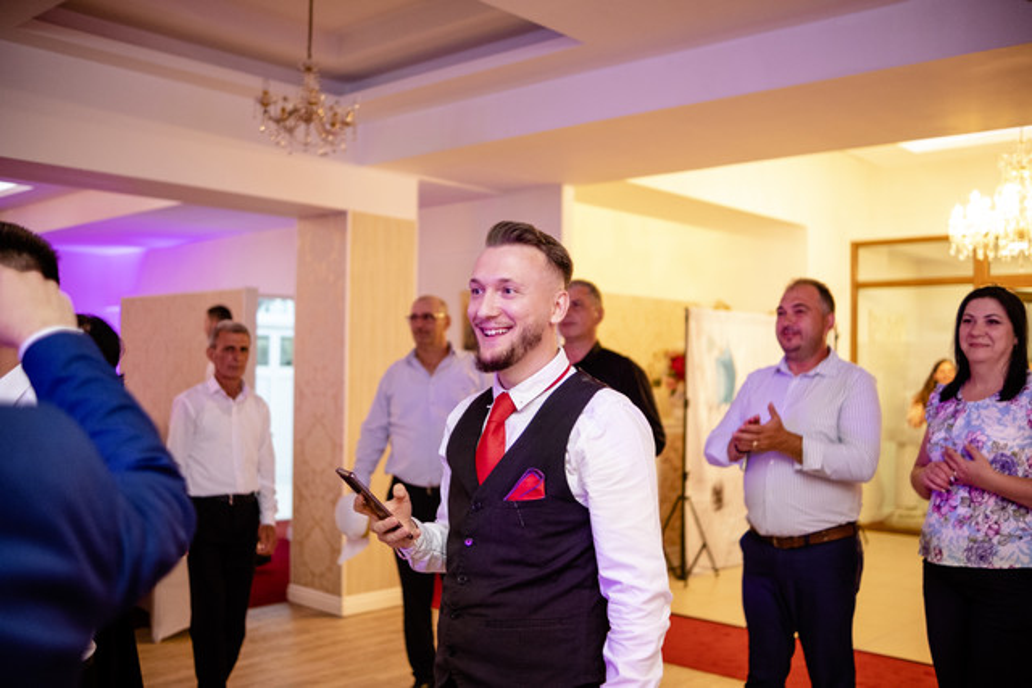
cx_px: 516
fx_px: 1003
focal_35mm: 35
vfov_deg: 37.9
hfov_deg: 54.4
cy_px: 344
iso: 1000
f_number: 1.4
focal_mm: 23
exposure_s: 1/200
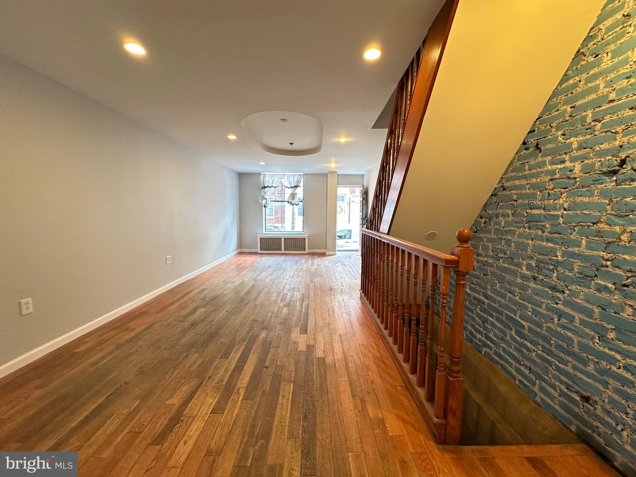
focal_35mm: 14
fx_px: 257
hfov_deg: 102.1
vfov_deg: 85.7
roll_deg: -1.3
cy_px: 238
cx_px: 318
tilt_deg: -6.1
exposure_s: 1/60
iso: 160
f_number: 2.2
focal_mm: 2.22
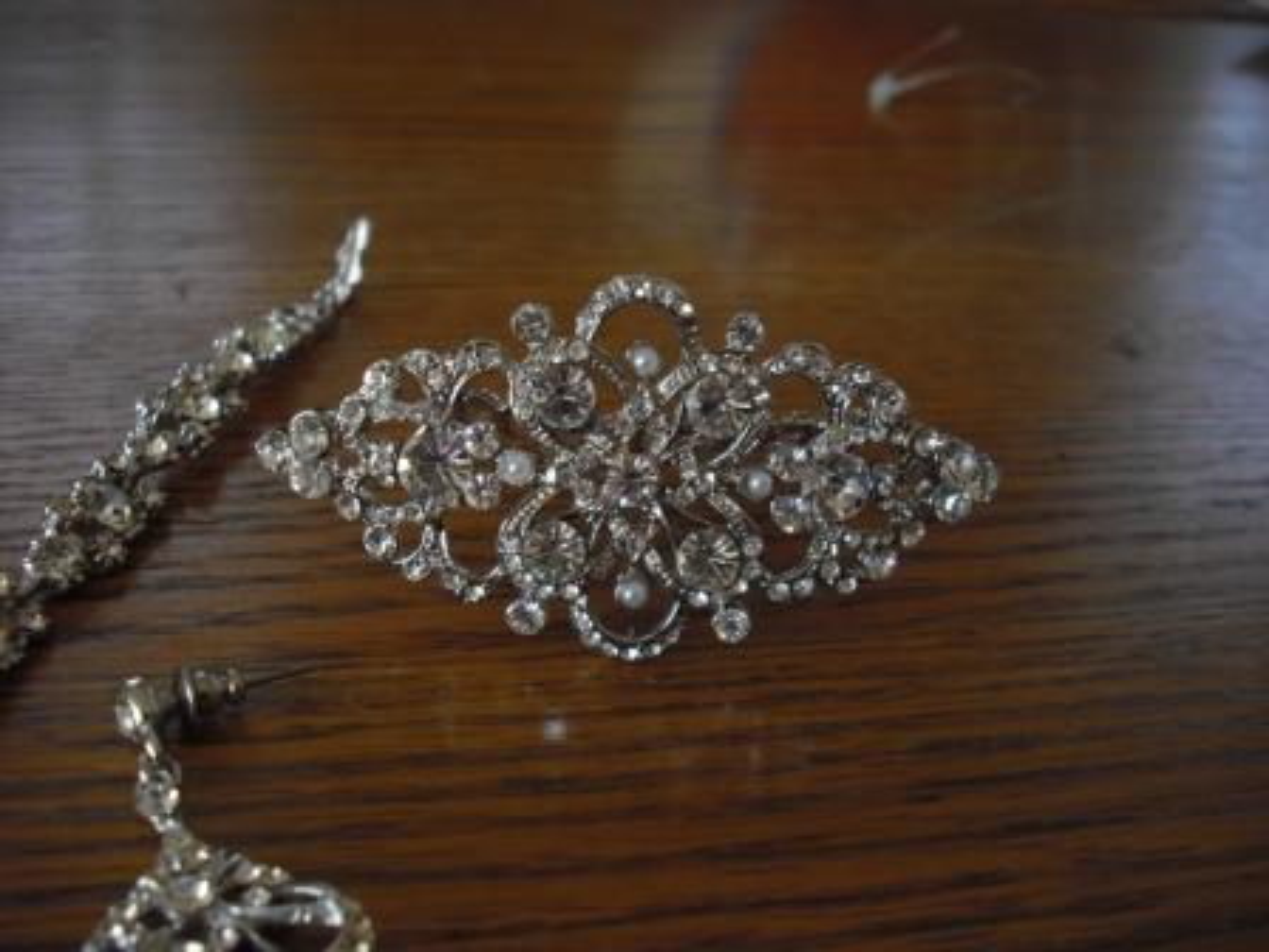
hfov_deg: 49.0
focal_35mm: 38
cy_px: 476
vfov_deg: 37.7
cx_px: 634
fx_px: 1393
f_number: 2.8
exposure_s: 1/60
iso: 100
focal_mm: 6.2
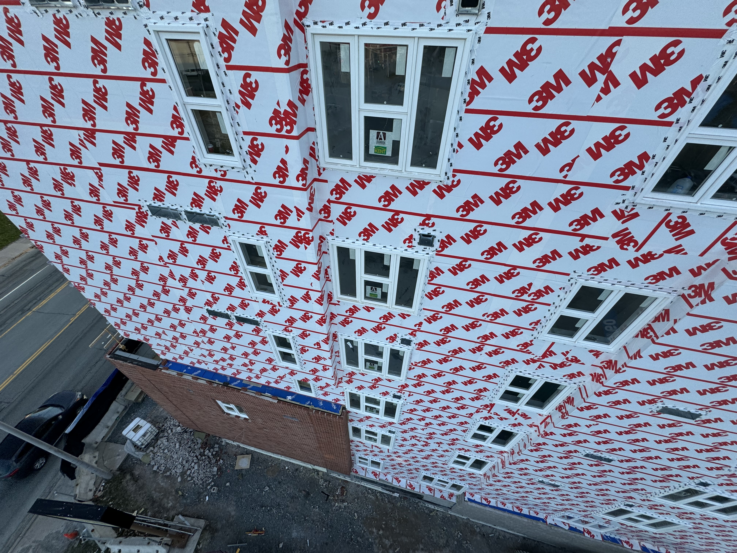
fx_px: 298
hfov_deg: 102.1
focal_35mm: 14
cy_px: 276
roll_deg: +1.1
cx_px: 368
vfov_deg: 85.7
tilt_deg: -43.4
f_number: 2.2
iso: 40
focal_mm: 2.22
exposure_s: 1/182
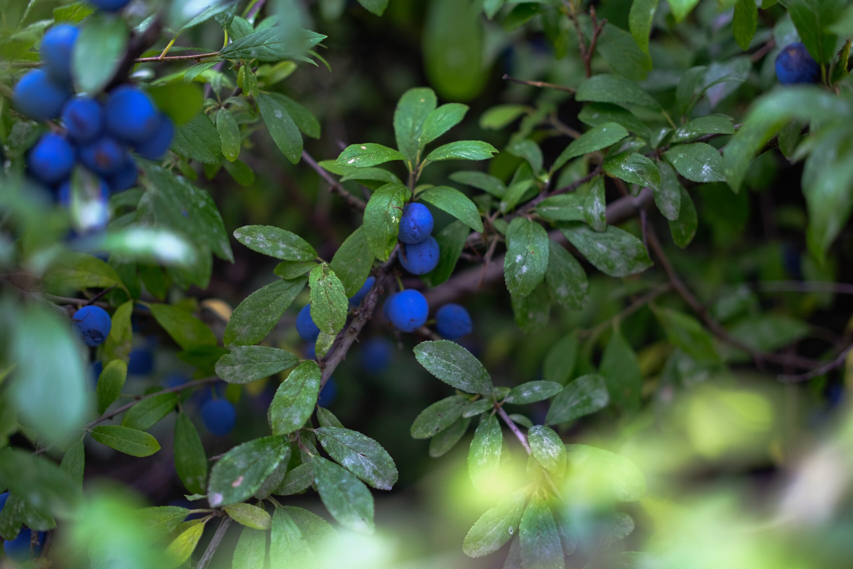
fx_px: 1256
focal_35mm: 53
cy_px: 284
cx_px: 426
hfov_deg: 37.5
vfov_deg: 25.5
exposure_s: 1/125
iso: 200
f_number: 2
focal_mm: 35
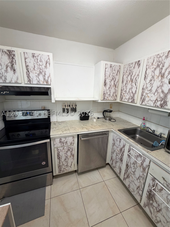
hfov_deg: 85.7
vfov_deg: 102.1
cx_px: 85
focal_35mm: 14
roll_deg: -1.4
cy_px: 114
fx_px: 92
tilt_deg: -13.2
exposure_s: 1/60
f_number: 2.2
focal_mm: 2.22
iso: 200
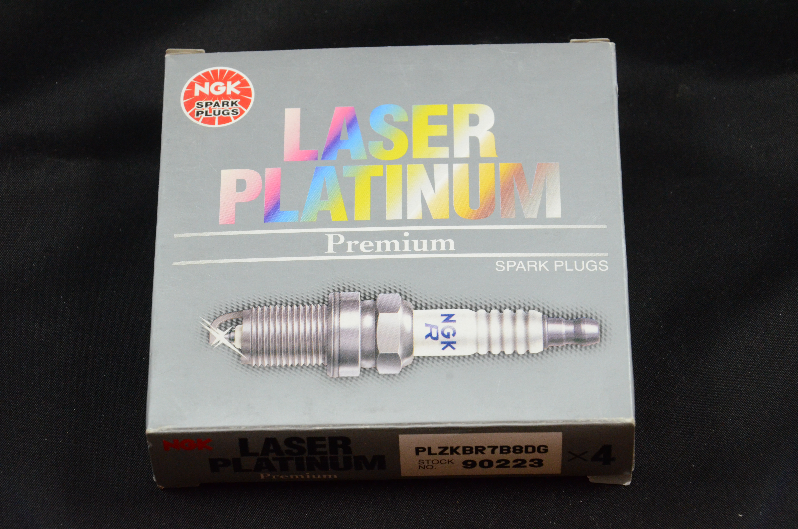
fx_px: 2820
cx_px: 399
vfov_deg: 10.7
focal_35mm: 128
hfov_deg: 16.1
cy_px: 264
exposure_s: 1/60
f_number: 14
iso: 2500
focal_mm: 85
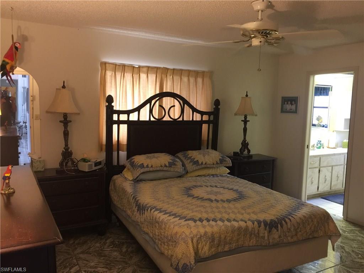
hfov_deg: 61.7
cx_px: 182
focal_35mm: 29
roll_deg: -2.2
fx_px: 305
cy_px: 136
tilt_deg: -7.1
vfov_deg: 48.2
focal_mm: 4.15
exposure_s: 1/10
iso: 125
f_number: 2.2
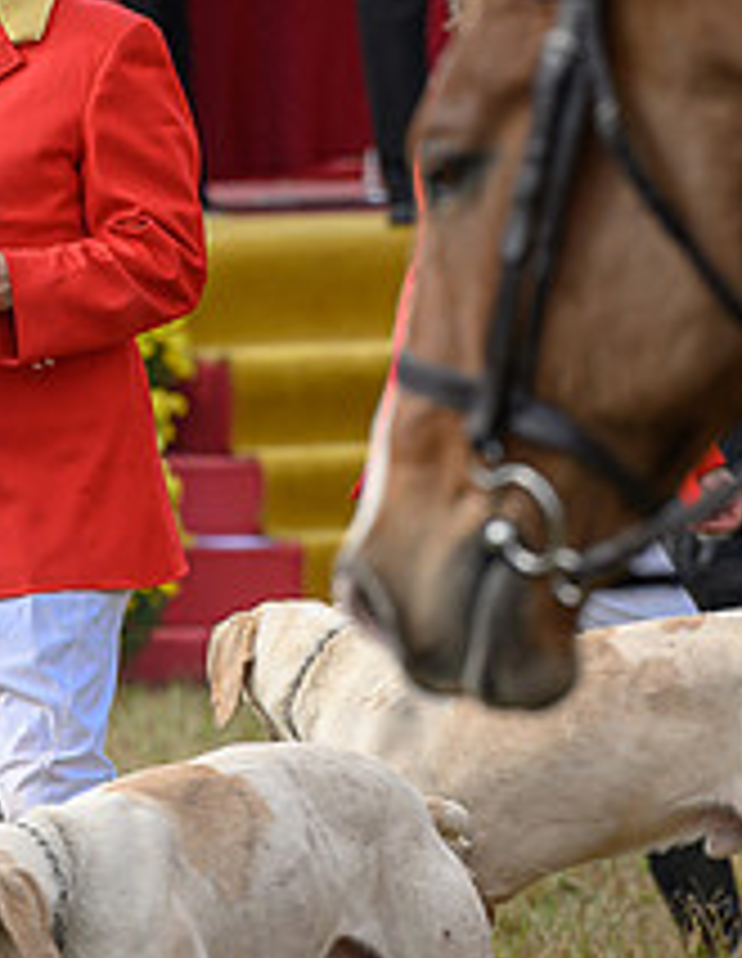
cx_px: 107
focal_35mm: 621
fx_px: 17389
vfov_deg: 3.2
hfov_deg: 2.4
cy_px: 418
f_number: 4.5
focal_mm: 200
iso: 200
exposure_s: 1/400
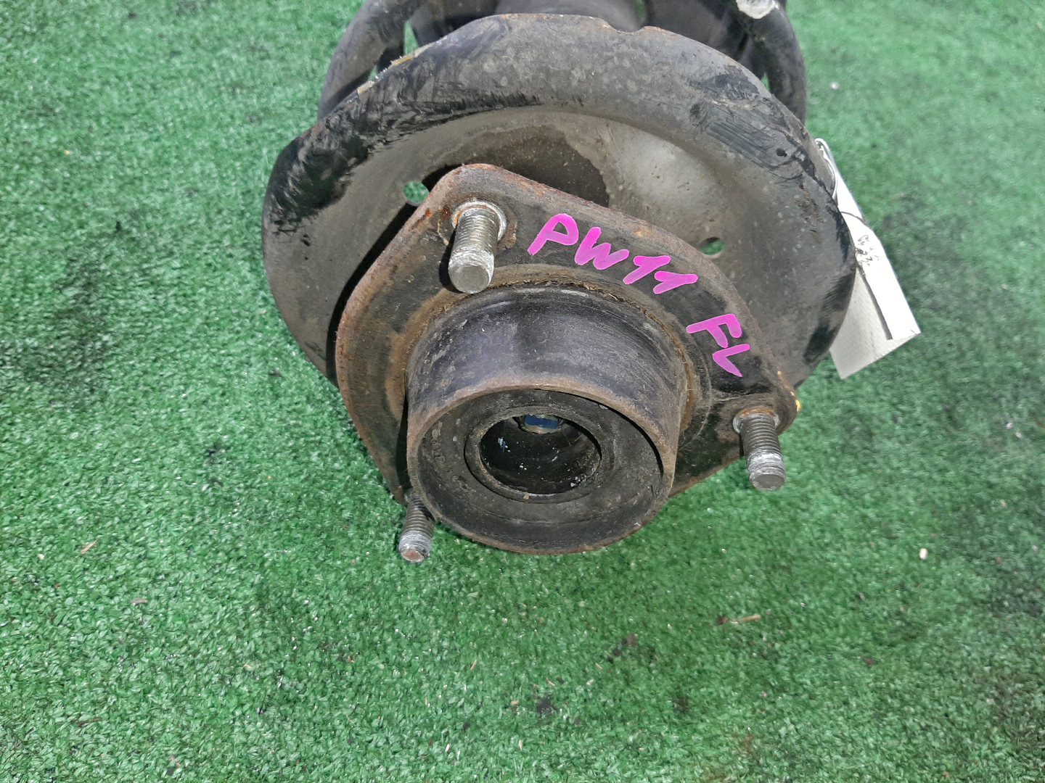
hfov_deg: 67.3
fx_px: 785
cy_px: 392
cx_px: 522
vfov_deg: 53.1
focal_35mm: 26
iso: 209
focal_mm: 3.93
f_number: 1.7
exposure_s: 1/50
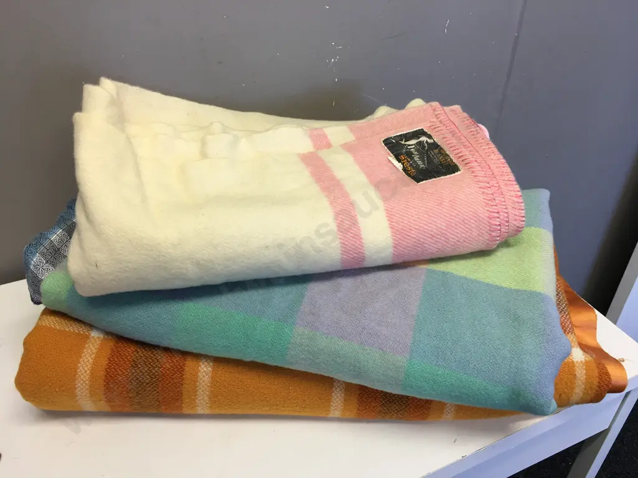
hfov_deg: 61.7
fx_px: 534
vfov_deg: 48.2
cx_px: 319
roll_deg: -0.4
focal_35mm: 29
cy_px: 239
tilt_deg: -33.6
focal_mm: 4.15
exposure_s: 1/33
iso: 32
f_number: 2.2
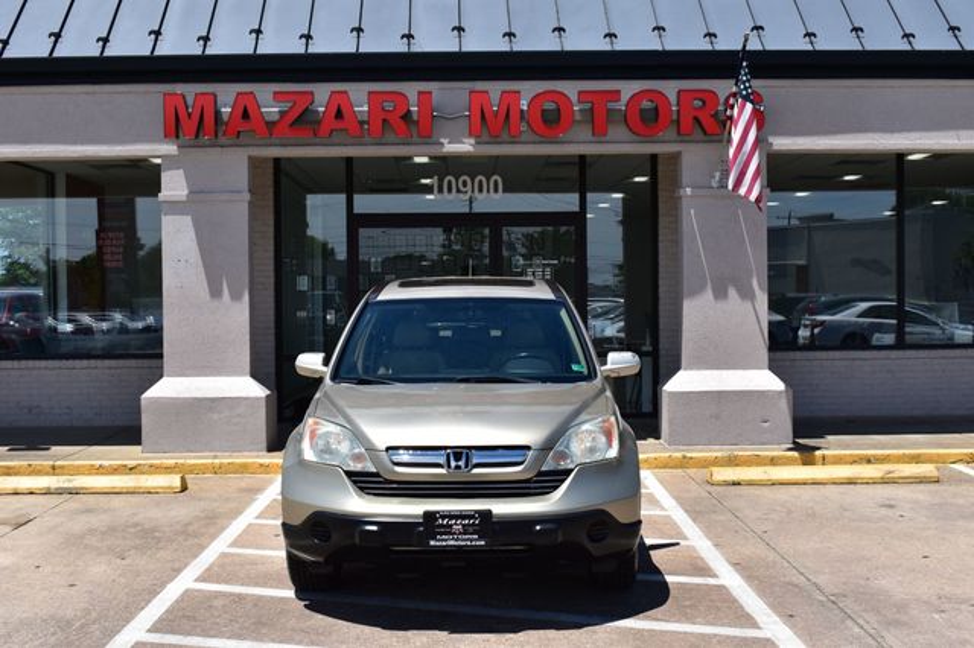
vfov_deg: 30.8
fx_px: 1176
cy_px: 324
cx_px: 487
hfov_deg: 45.0
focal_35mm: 44
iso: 280
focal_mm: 29
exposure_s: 1/500
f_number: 11
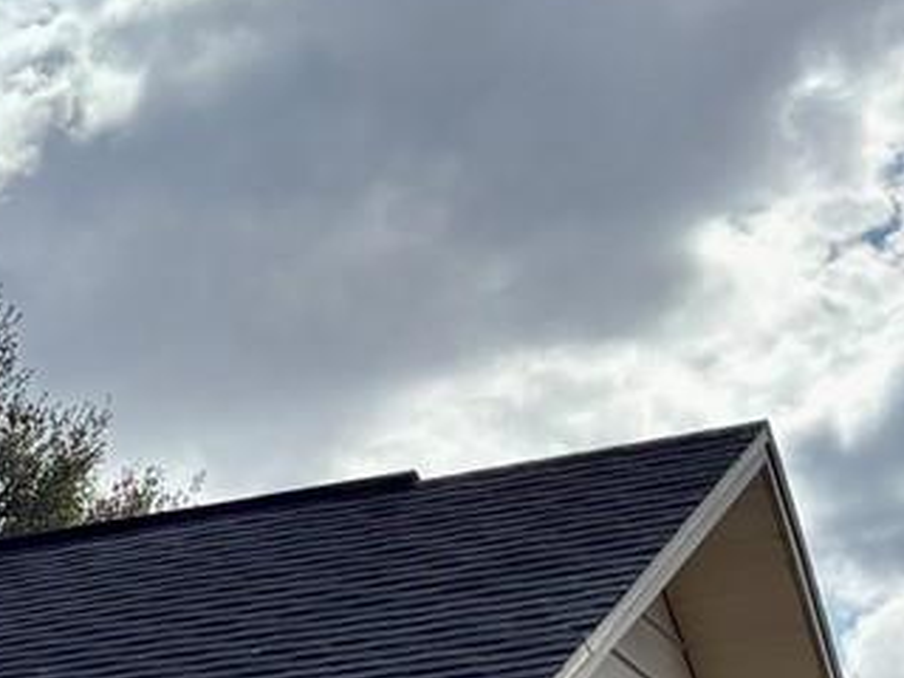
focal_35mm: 130
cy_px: 1294
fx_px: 3395
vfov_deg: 10.6
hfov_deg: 12.4
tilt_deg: +0.1
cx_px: -1172
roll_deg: +0.2
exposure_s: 1/4630
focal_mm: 5.96
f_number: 1.6
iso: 50
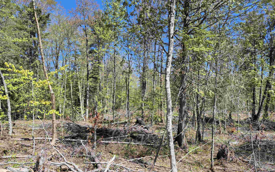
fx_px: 187
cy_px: 95
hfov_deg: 72.6
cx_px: 138
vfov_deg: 49.2
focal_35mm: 25
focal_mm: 5.4
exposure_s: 1/1040
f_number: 1.8
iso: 25
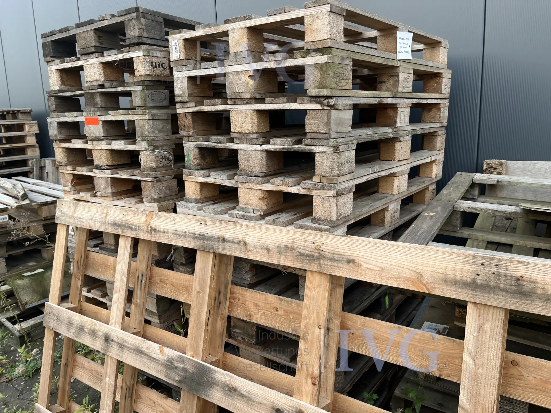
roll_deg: +1.1
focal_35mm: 26
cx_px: 276
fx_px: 414
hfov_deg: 67.3
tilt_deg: -14.1
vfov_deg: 53.1
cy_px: 206
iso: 50
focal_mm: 5.1
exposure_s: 1/515
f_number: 1.6
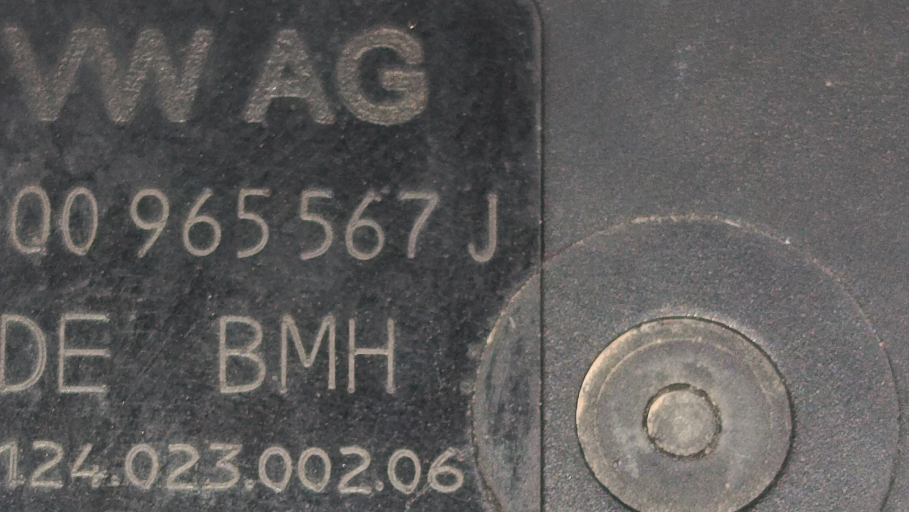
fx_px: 3254
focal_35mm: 135
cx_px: 337
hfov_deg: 15.9
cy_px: 380
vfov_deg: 9.0
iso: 678
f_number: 1.7
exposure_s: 1/50
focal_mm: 5.24
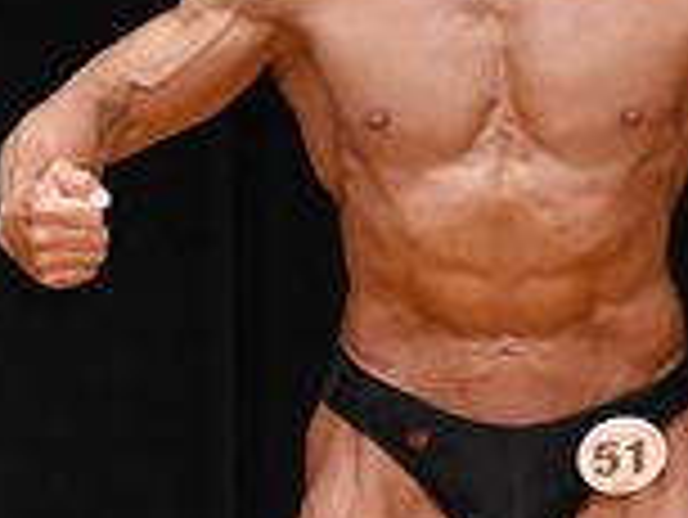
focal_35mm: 1384
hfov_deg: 1.4
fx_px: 27529
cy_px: 446
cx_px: -375
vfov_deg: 1.1
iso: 3200
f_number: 5.6
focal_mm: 190
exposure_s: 1/400
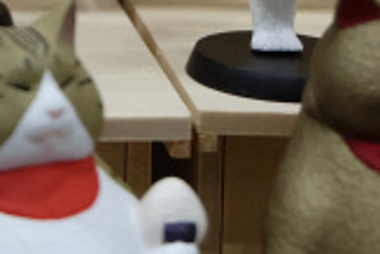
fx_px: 1659
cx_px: -103
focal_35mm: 157
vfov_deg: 8.2
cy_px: -306
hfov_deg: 12.7
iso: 2000
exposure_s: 1/125
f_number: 4
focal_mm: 21.1
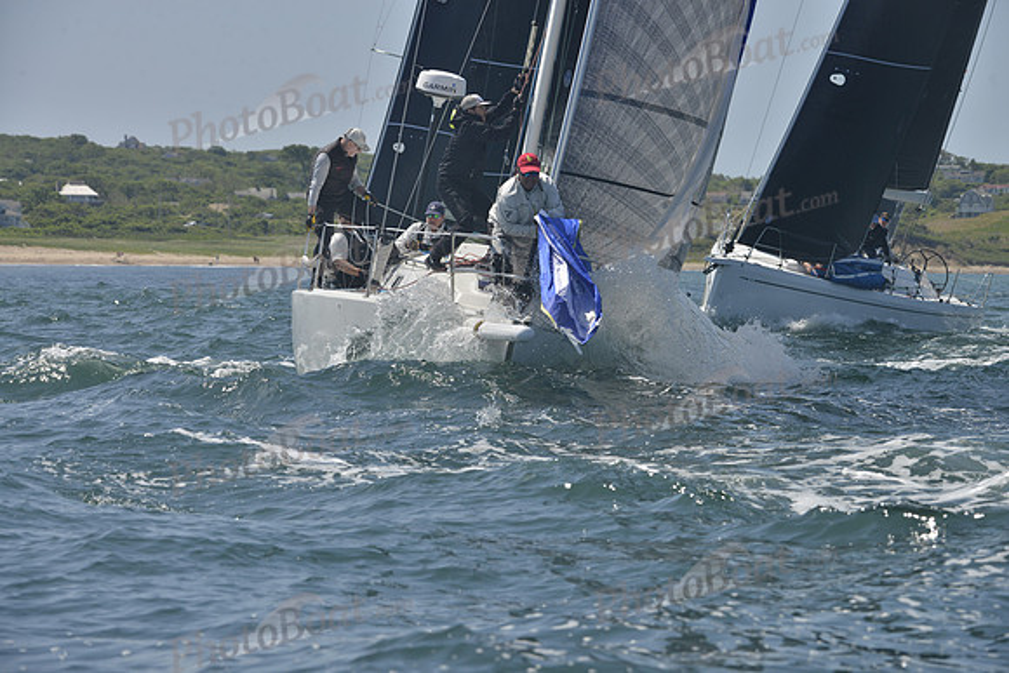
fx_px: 5607
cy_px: 336
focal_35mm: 200
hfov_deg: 10.3
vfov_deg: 6.9
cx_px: 504
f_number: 10
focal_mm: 200
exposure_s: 1/800
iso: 280
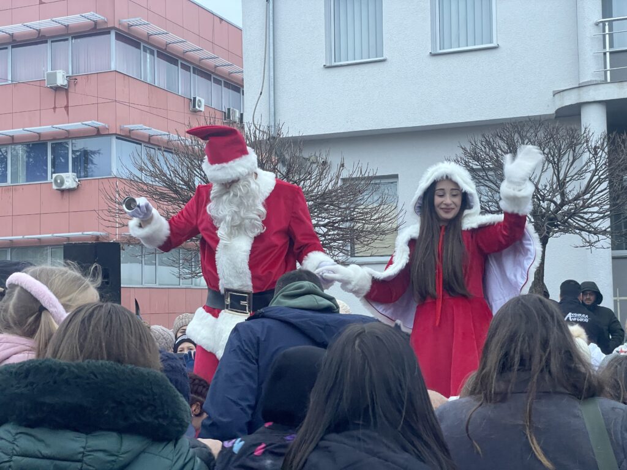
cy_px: 235
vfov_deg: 28.0
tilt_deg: +4.7
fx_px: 942
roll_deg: +1.0
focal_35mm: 52
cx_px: 314
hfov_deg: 36.8
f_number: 2
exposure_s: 1/60
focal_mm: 6
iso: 250
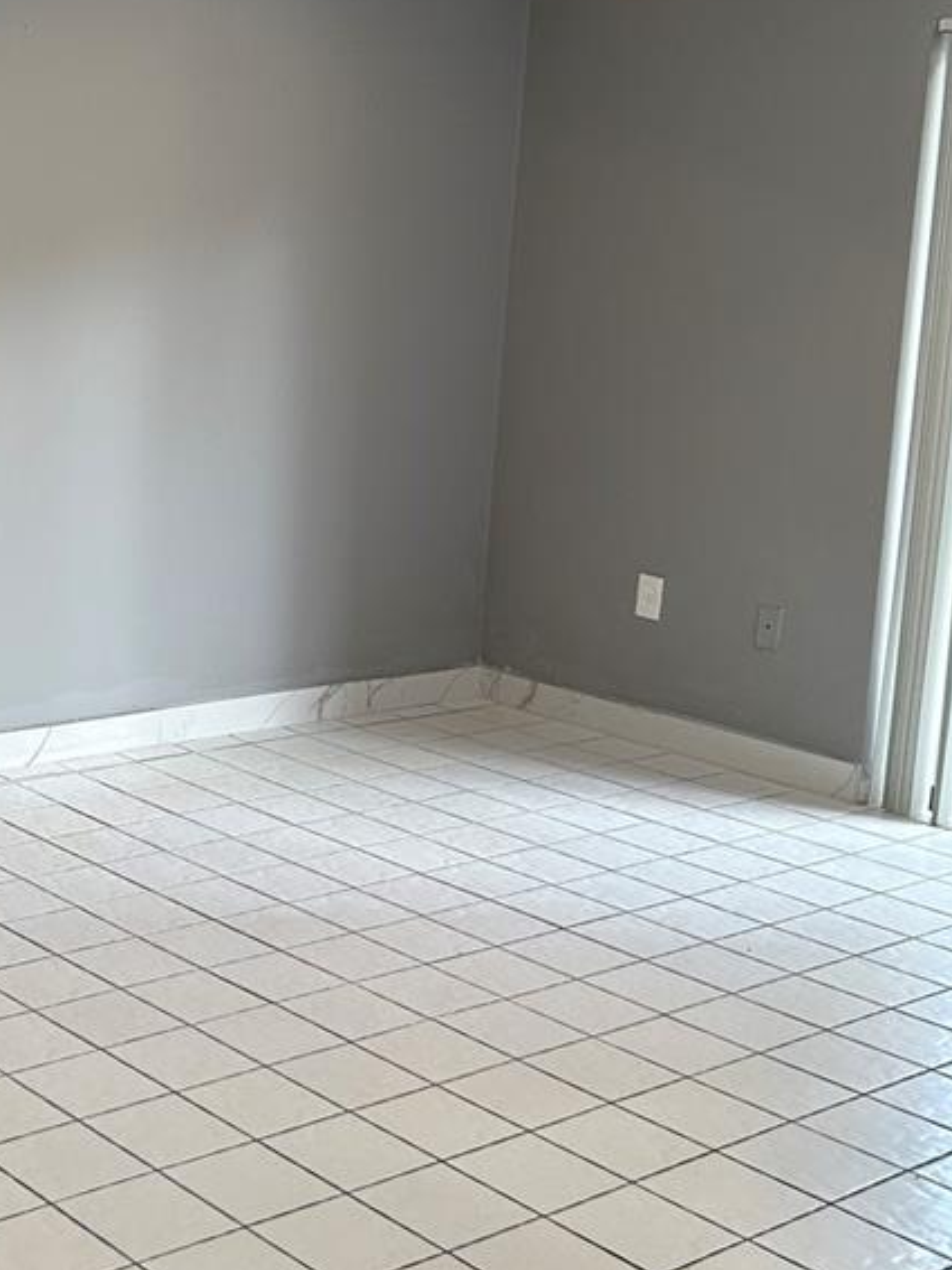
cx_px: -25
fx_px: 2018
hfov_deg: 25.1
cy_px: 522
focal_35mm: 55
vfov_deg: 34.8
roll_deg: -1.2
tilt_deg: -7.0
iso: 80
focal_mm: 5.7
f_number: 1.5
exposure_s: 1/60
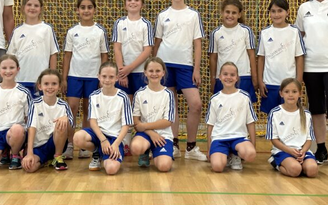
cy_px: 58
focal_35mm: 67
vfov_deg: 19.3
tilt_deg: +0.3
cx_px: 147
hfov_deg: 30.6
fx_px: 599
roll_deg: -1.3
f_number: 1.78
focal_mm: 6.86
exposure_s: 1/56
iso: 160
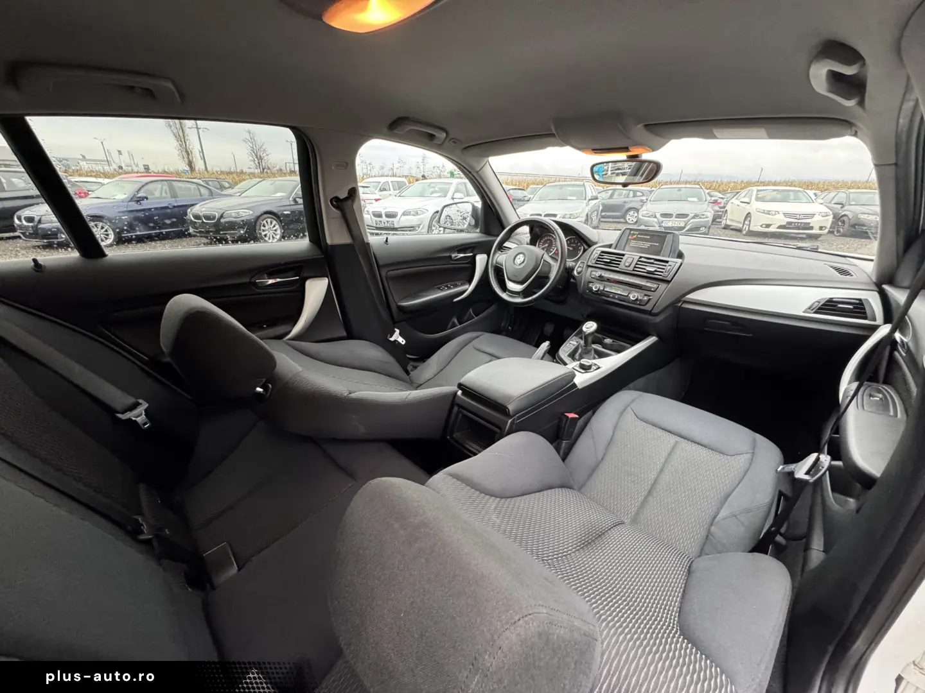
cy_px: 346
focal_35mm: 14
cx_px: 462
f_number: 2.2
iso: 500
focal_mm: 2.22
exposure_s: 1/60
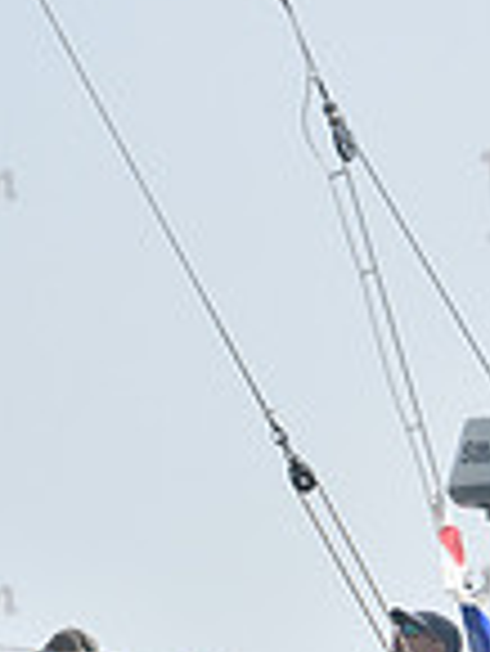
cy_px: 836
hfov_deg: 3.5
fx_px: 7953
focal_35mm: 422
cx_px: 249
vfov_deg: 4.7
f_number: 13
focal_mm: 110
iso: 320
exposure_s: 1/800
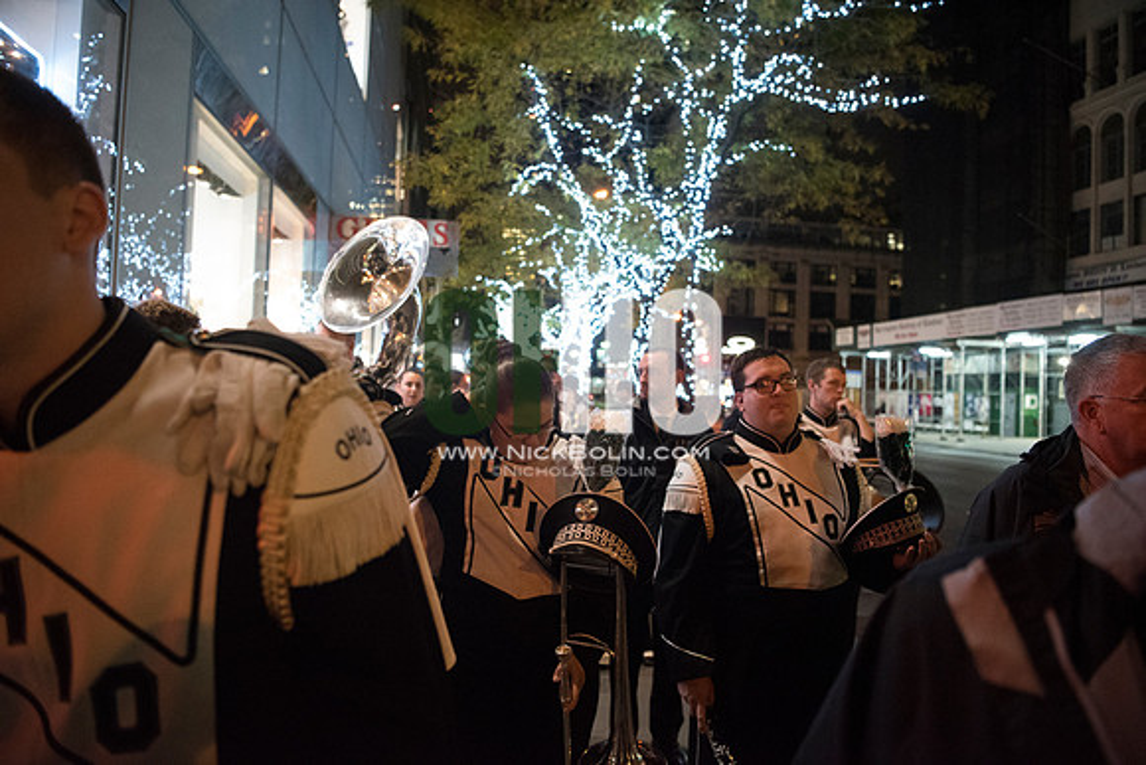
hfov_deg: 73.7
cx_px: 573
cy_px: 382
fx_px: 764
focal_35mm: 24
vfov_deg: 53.2
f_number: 2.8
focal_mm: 24
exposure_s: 1/160
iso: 8000
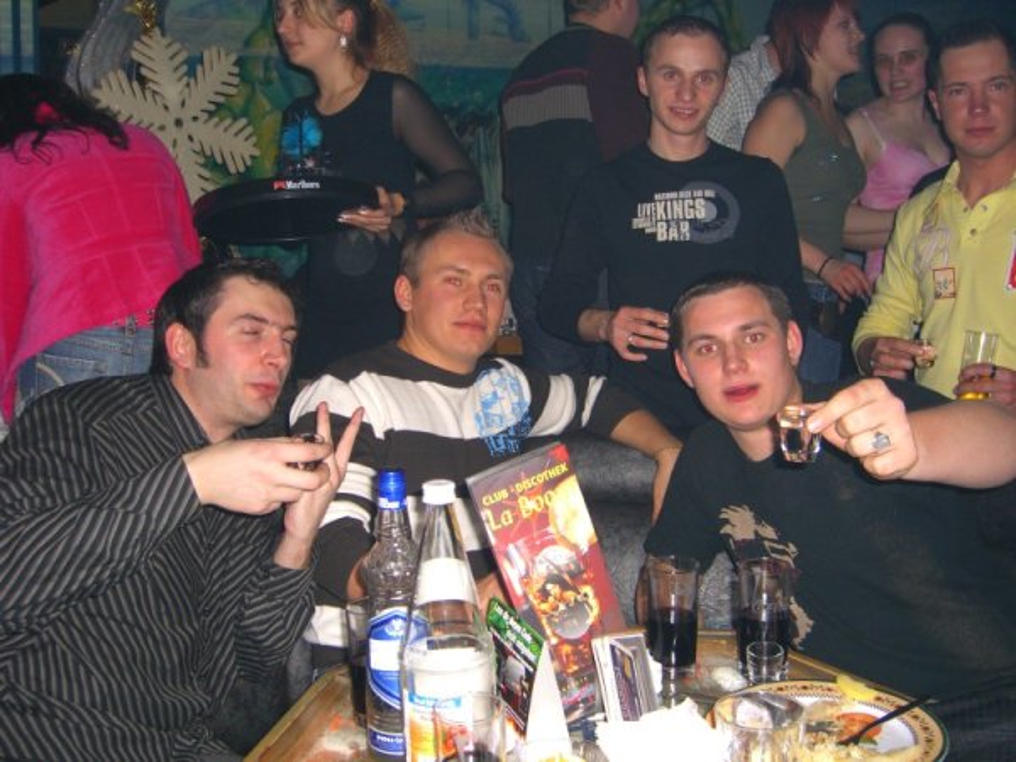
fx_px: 1115
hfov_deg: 49.0
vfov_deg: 37.7
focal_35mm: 38
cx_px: 508
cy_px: 381
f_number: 2.8
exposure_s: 1/60
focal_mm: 7.9
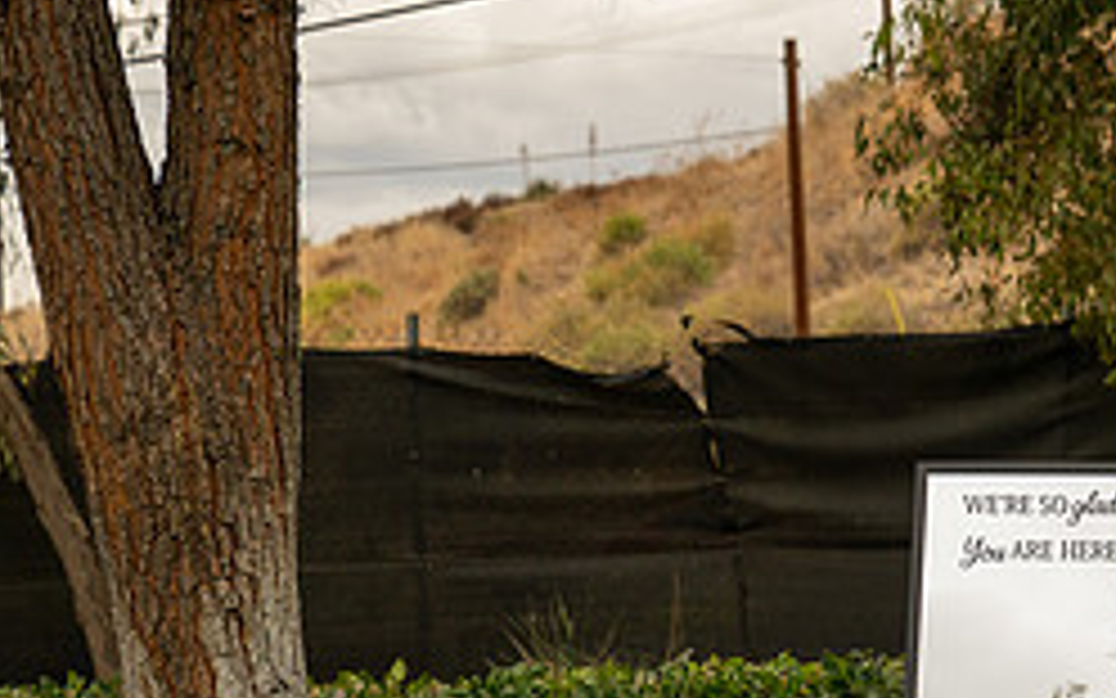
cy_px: 835
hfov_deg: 12.4
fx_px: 5079
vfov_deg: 7.8
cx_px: 1040
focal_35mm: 167
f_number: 5.6
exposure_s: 1/400
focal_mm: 70
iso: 200
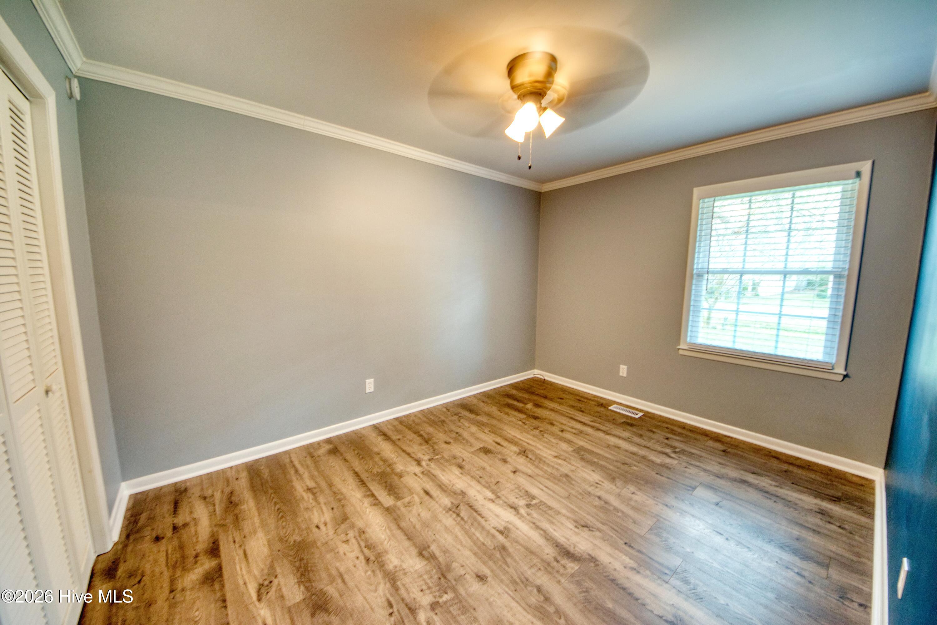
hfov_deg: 112.6
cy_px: 312
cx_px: 468
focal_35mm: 12
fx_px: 312
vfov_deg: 90.0
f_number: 9
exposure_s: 1/8
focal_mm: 8
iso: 200
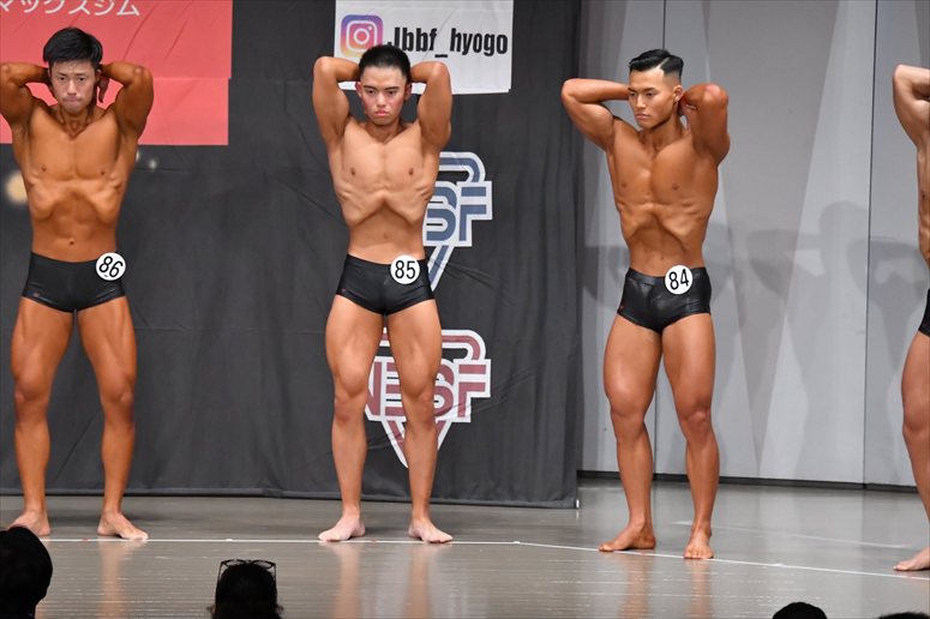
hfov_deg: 10.2
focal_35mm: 202
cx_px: 465
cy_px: 310
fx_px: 5216
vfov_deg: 6.8
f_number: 5.6
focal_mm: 135
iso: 6400
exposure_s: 1/400
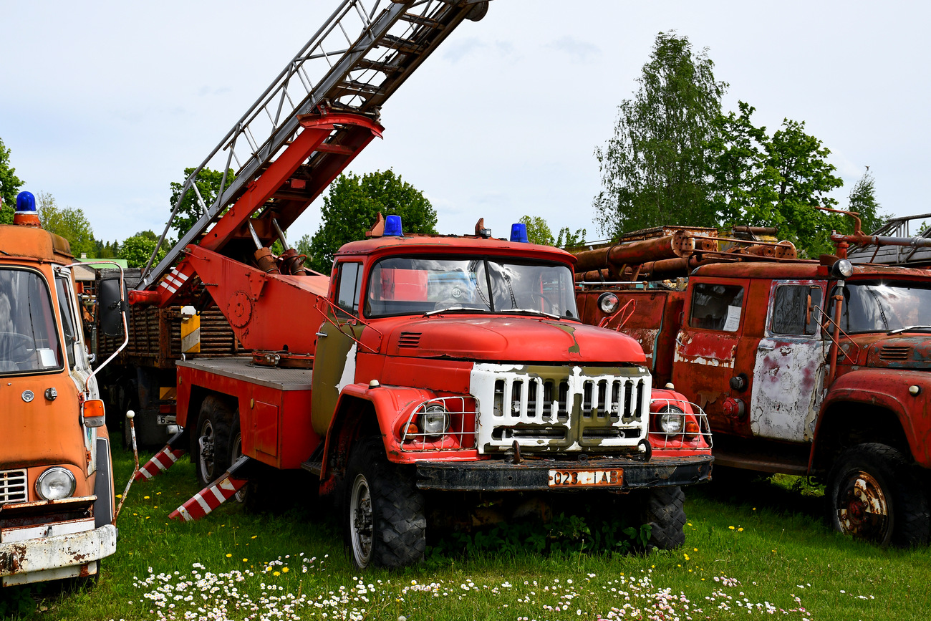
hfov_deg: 41.1
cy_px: 310
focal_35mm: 48
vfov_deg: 28.1
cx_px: 466
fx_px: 1241
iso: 200
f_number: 6.3
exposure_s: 1/800
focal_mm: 32
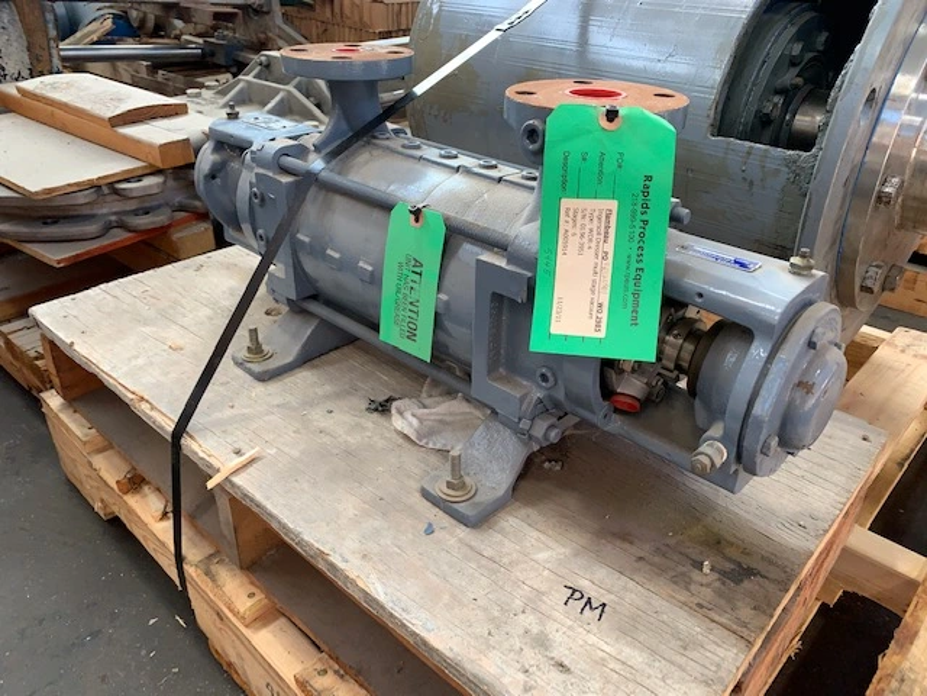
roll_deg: -0.3
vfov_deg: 53.1
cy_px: 348
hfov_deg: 67.3
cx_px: 464
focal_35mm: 26
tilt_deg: -29.2
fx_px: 696
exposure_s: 1/94
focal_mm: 4.25
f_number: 1.8
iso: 100
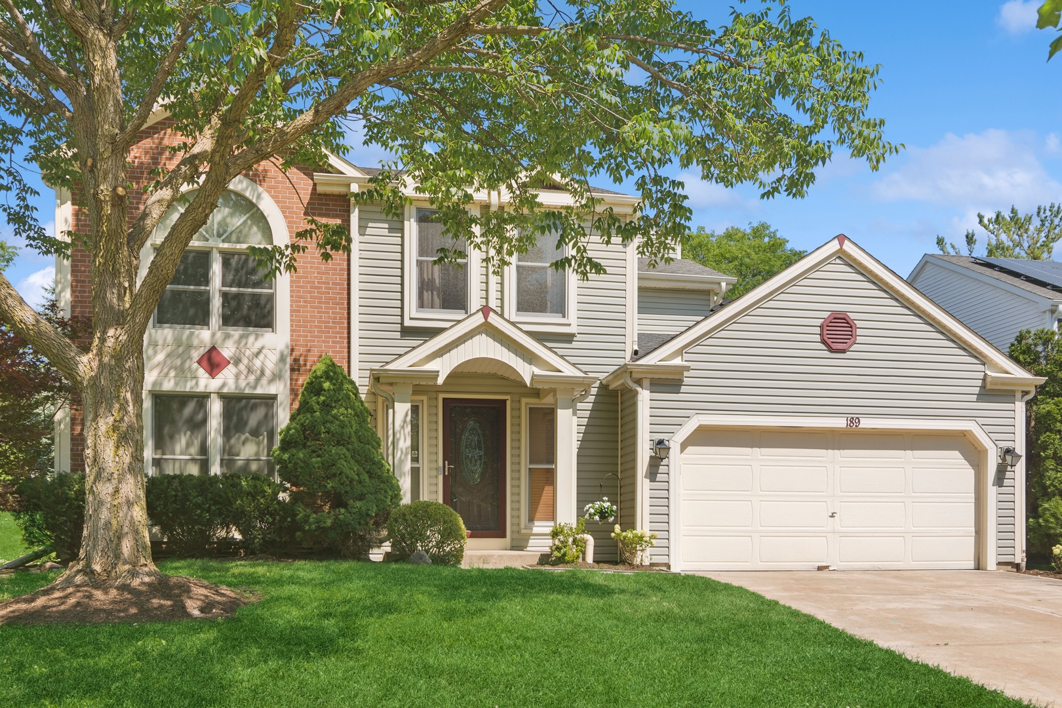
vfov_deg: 43.6
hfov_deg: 61.9
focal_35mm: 30
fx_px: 885
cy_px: 354
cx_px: 531
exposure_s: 1/500
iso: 200
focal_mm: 20
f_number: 8
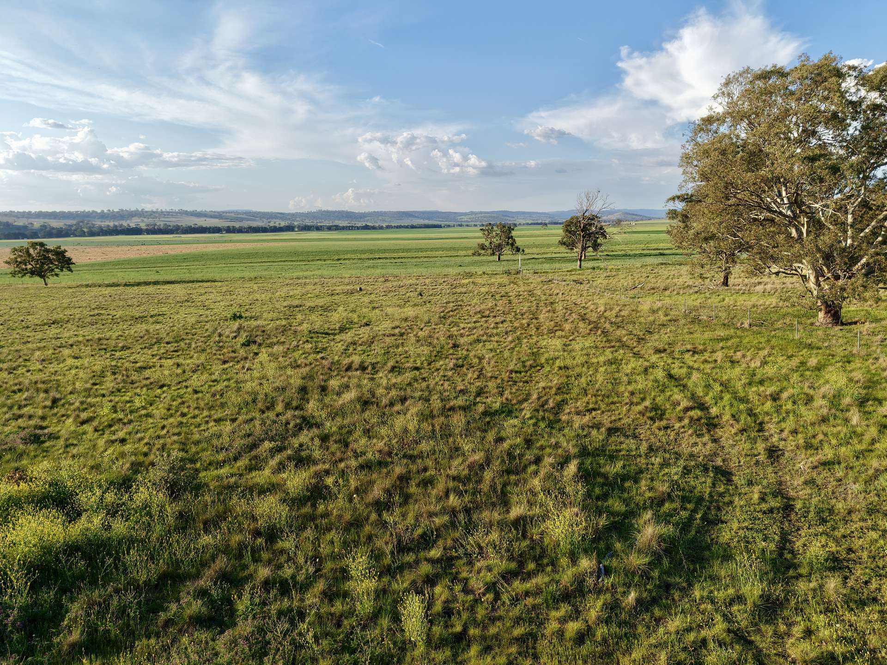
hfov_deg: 71.6
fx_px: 615
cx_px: 444
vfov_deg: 56.8
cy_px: 332
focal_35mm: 24
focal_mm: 8.67
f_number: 1.8
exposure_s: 1/2500
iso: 200
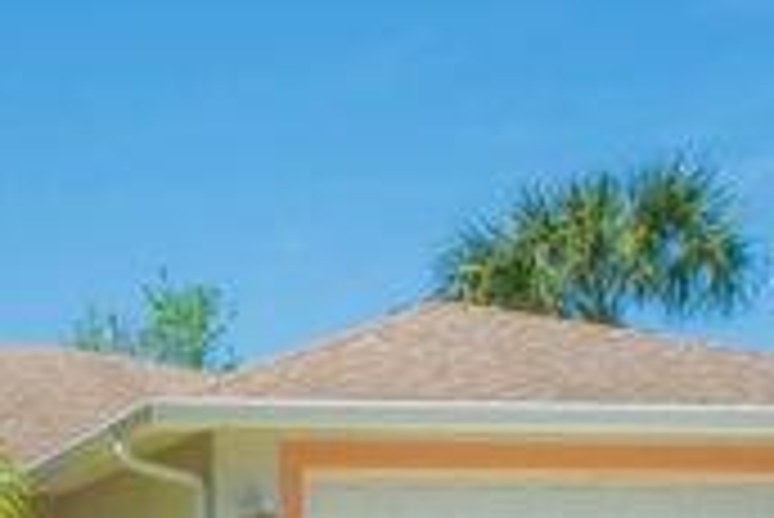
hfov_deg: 21.2
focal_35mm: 88
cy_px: 640
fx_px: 1894
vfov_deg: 15.0
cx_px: -194
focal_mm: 14
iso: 220
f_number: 8
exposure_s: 1/500
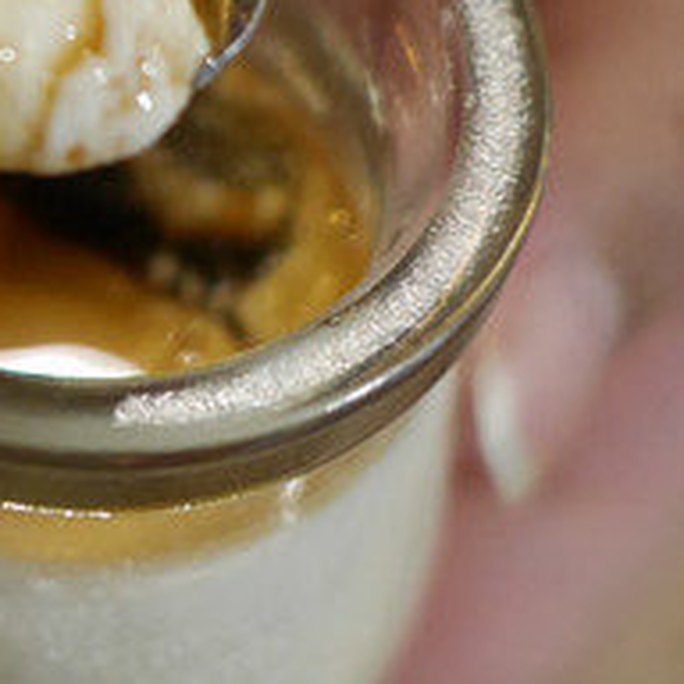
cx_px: -399
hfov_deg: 13.1
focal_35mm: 124
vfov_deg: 14.1
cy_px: 248
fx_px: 2772
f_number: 1.7
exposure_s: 1/60
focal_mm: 15
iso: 1250
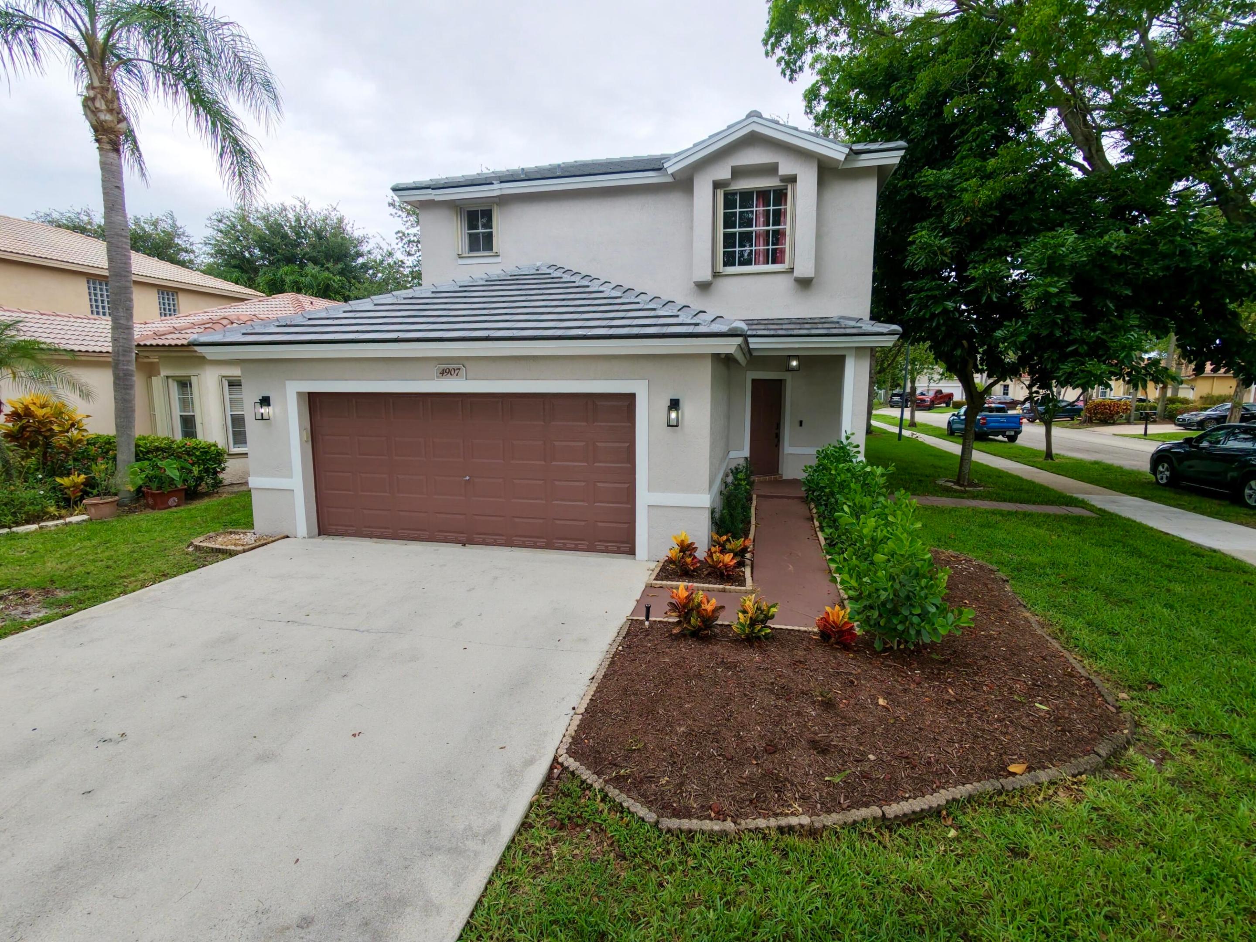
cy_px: 471
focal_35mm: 16
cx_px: 628
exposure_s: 1/320
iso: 100
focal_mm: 3.05
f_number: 2.2
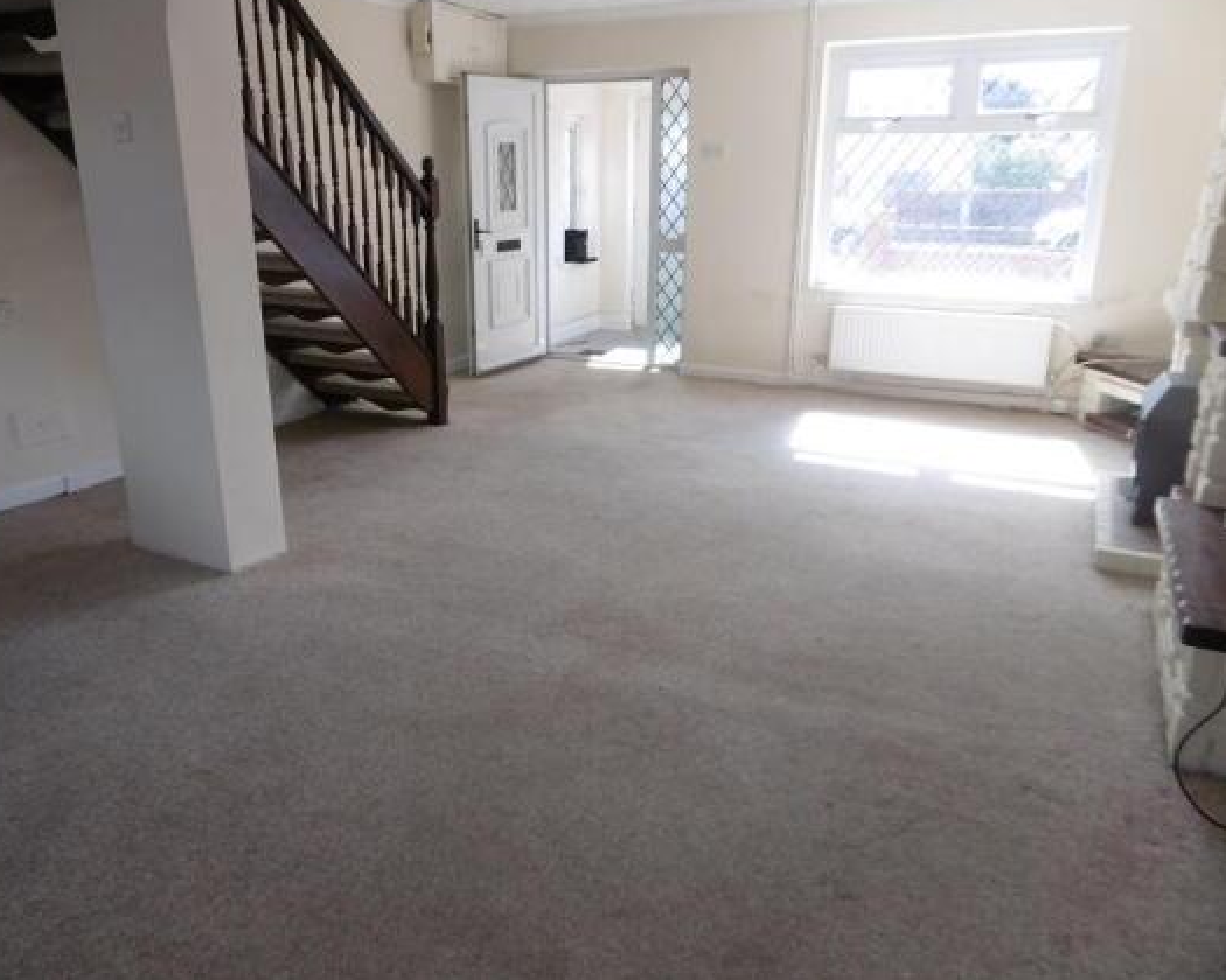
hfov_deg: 66.0
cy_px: 475
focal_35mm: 26
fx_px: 943
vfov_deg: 54.9
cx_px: 573
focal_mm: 4.3
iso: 100
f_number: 3.1
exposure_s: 1/80
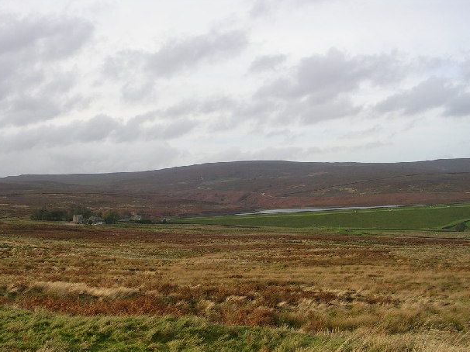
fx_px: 760
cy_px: 185
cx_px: 227
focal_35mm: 56
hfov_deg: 34.4
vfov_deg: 26.1
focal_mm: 8
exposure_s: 1/284
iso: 50
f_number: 3.2
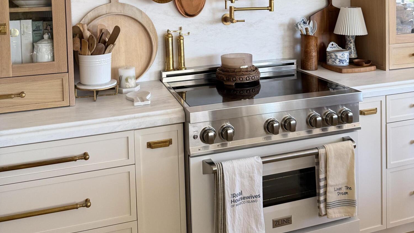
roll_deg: +2.2
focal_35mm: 35
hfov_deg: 56.6
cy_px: 4
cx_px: 207
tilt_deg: -1.9
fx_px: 384
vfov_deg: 31.4
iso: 320
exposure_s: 1/60
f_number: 1.78
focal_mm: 6.76
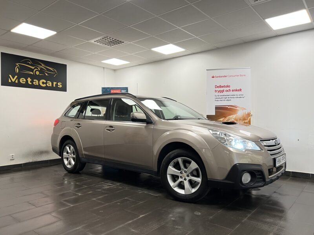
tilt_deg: -0.1
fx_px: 236
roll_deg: +0.2
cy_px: 118
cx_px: 157
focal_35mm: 26
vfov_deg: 53.1
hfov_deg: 67.3
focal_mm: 5.7
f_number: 1.5
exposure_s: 1/50
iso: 80
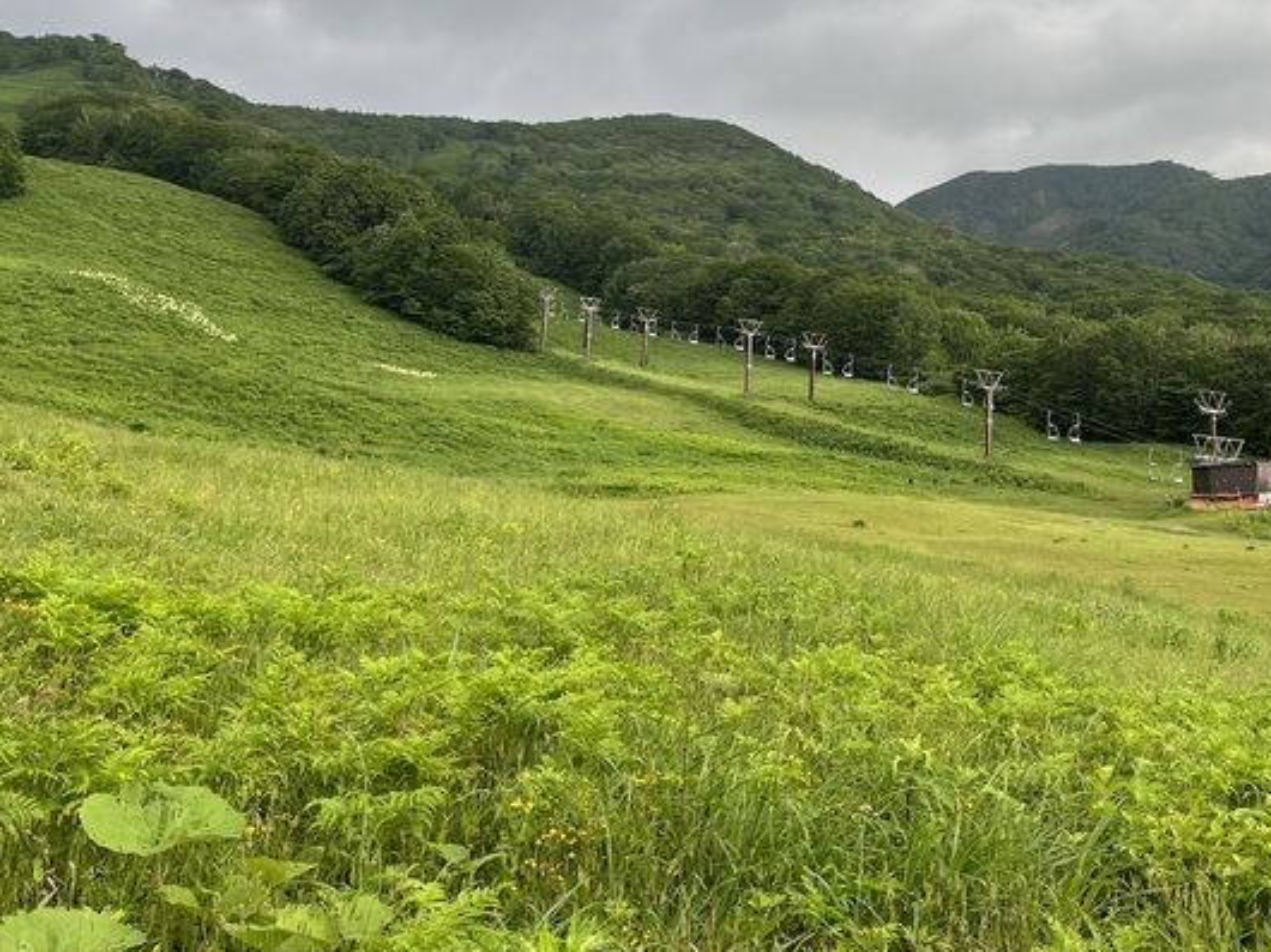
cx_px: 934
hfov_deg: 45.4
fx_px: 1468
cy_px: 251
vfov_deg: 35.2
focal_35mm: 40
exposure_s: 1/397
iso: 50
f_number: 1.6
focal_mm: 5.1
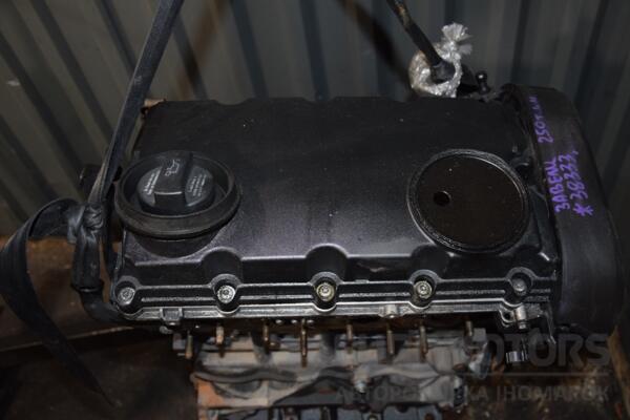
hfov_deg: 53.1
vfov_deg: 36.9
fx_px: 630
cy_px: 210
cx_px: 315
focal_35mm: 36
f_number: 5
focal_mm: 24
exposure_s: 1/60
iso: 800
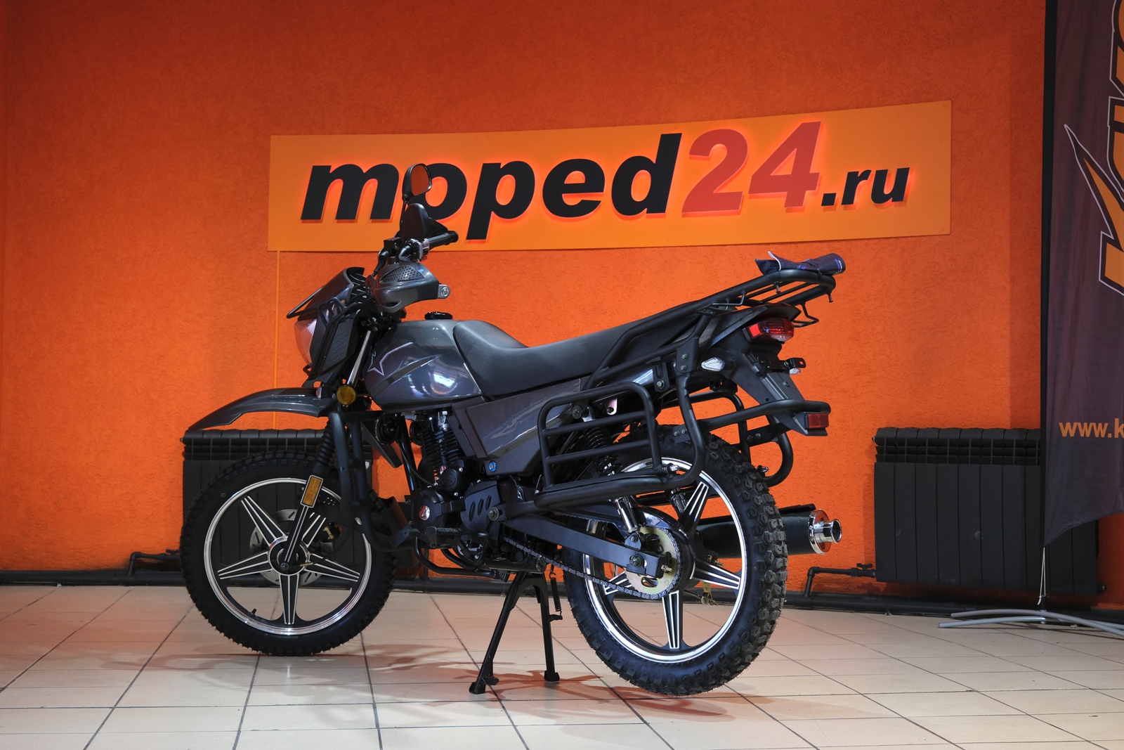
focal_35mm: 46
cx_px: 562
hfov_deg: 42.7
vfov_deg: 29.2
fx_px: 1436
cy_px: 375
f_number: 4
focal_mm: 30.8
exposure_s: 1/100
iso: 1250
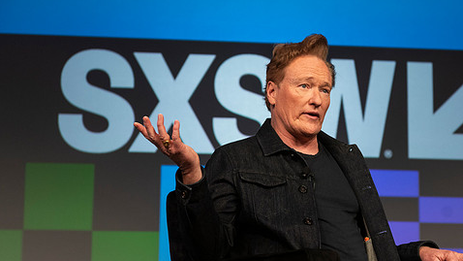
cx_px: 311
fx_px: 1216
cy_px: 142
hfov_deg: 21.5
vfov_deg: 12.2
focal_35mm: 99
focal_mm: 70
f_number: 4
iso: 1250
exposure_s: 1/320
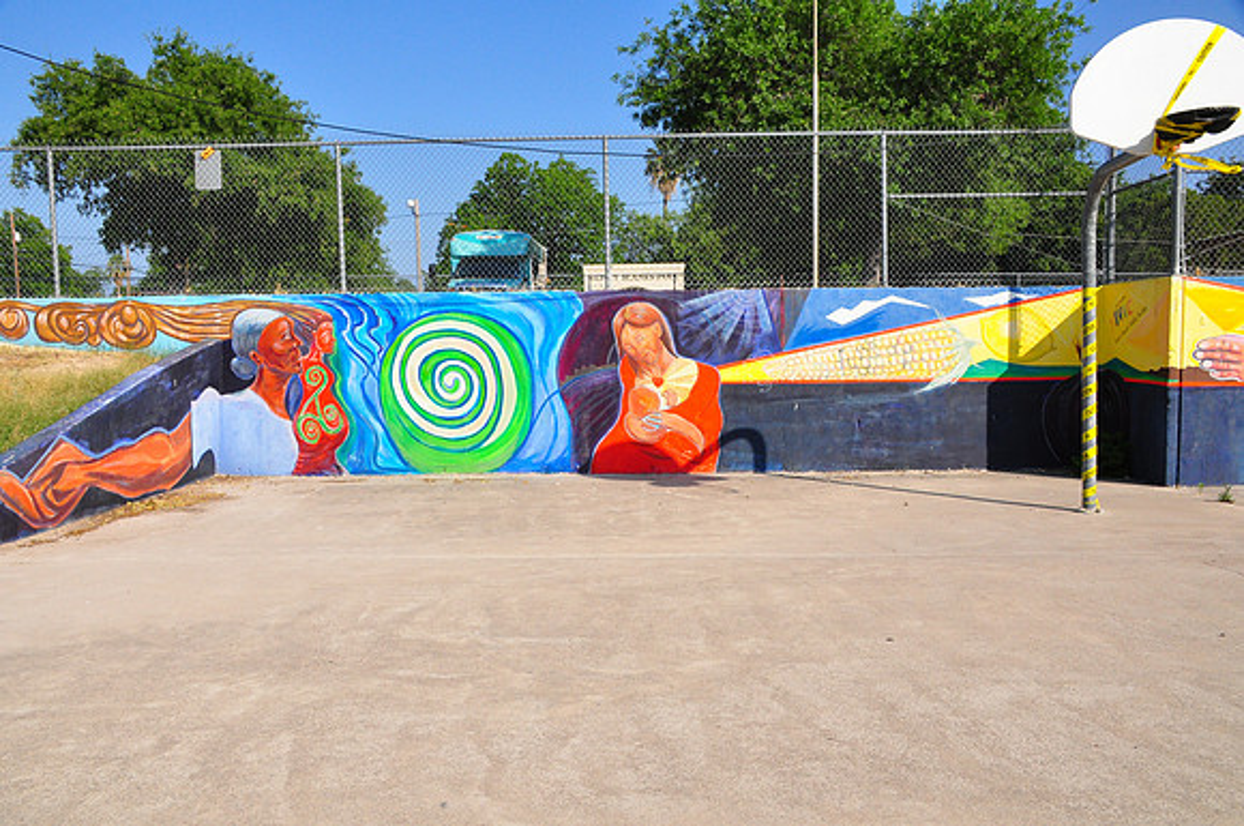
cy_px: 413
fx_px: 1139
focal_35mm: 33
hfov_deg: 57.3
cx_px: 622
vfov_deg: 39.9
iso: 800
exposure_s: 1/640
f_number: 13
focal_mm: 22
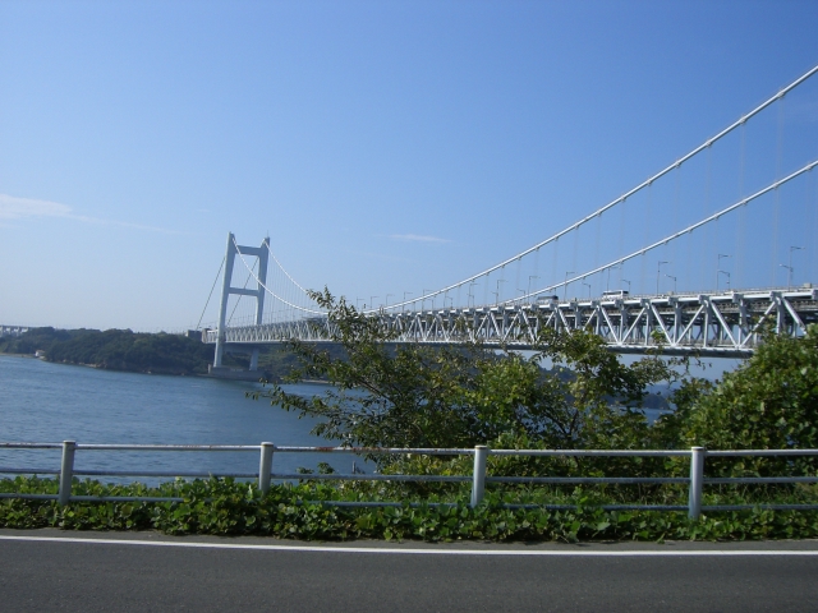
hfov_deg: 49.0
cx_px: 409
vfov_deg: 37.7
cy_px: 306
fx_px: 898
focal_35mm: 38
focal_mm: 6.2
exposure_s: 1/1000
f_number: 4.3
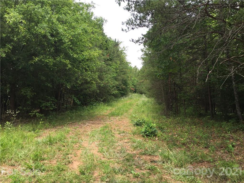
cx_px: 122
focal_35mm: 29
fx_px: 204
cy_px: 92
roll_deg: -0.8
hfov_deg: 61.7
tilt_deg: +2.6
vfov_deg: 48.2
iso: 32
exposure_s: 1/557
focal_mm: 4.15
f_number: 2.2
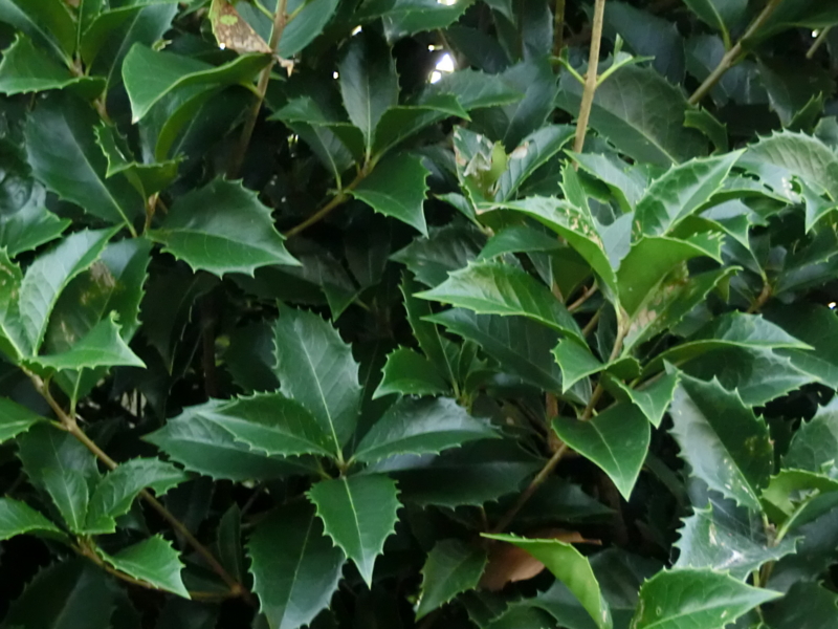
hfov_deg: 13.0
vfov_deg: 9.8
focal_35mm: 152
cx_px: 419
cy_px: 314
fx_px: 3680
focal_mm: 26.91
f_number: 5.9
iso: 800
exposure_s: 1/60
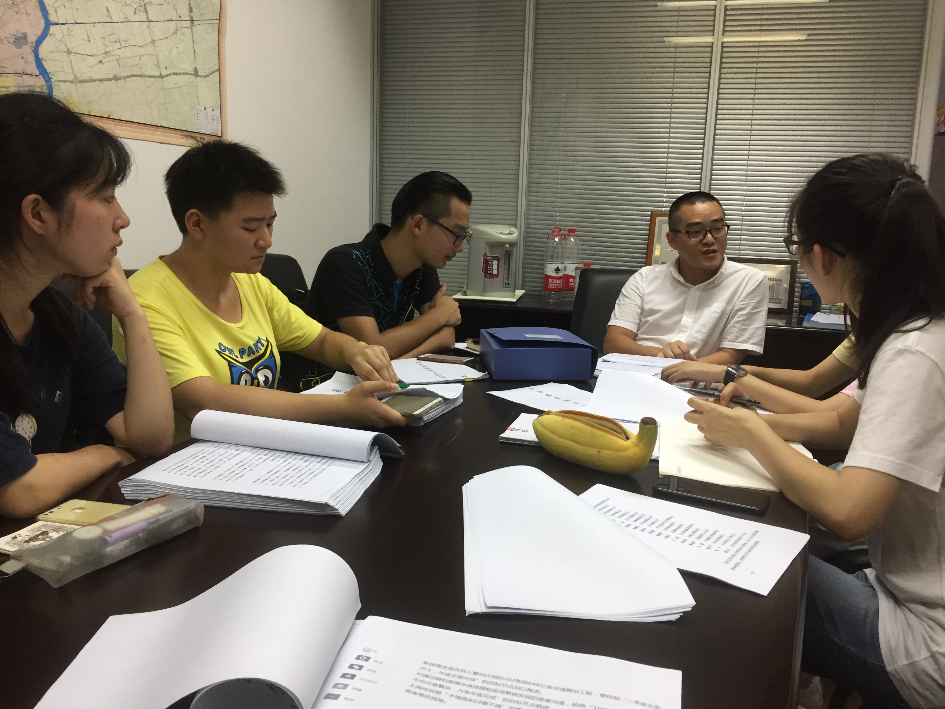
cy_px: 354
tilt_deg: -10.4
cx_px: 472
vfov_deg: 48.2
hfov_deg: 61.7
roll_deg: -3.0
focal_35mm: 29
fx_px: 792
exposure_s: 1/33
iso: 125
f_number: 2.2
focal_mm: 4.15
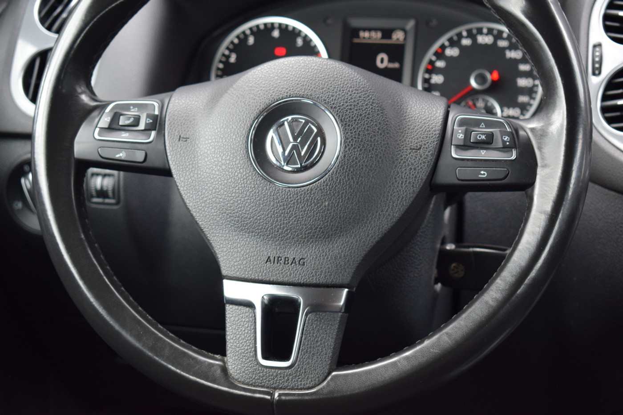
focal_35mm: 78
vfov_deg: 17.5
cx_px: 312
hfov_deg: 26.0
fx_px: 1350
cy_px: 208
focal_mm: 52
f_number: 5.6
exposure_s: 1/60
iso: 560
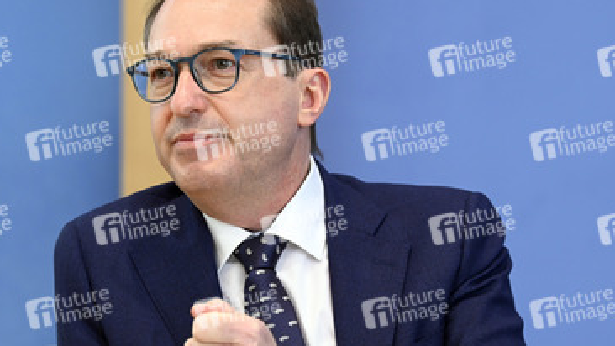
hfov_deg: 10.8
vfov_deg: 6.1
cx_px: 260
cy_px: 183
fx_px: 3262
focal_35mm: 200
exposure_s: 1/400
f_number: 5.6
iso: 2500
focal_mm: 155
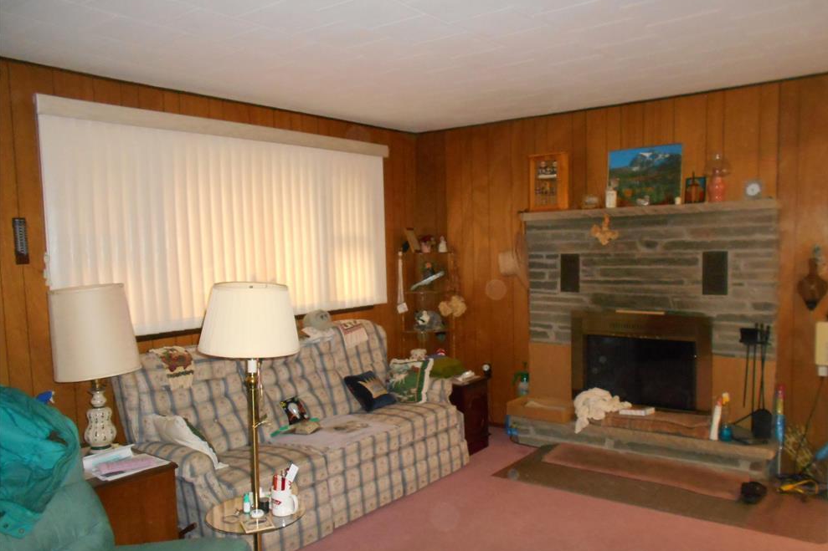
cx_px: 427
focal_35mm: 28
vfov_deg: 46.3
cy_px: 308
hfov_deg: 65.5
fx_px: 644
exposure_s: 1/25
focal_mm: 4.6
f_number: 3.2
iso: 560
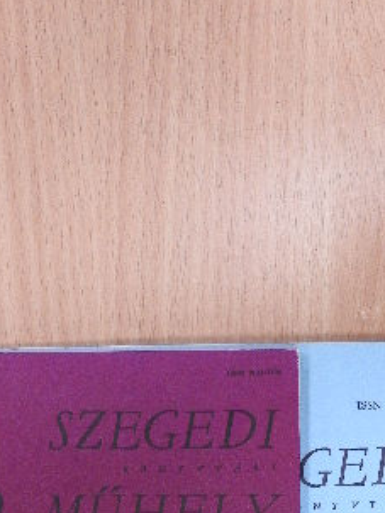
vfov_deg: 25.3
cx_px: 236
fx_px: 1098
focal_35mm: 74
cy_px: 493
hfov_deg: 19.9
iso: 360
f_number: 3.8
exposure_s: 1/60
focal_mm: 6.3
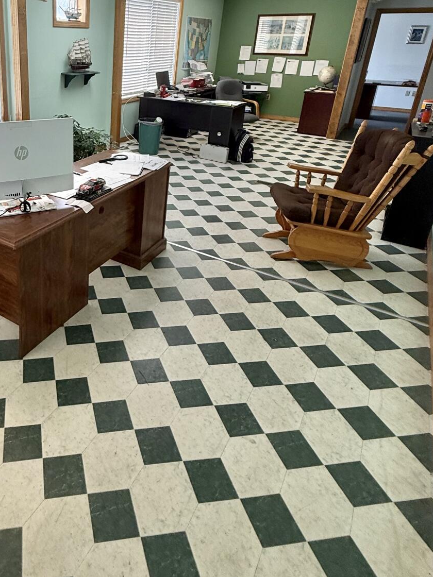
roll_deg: -0.3
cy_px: 193
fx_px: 417
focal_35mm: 25
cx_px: 79
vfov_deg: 67.5
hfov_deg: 51.1
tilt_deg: -20.2
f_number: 2.2
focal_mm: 2.22
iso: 64
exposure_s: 1/120
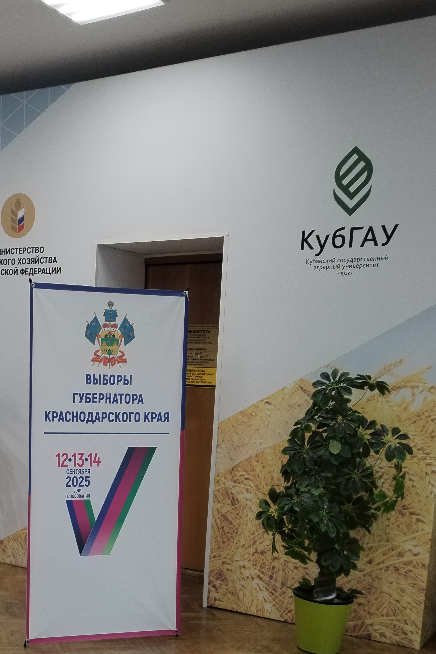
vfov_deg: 40.0
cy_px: 489
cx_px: 42
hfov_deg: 27.1
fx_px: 872
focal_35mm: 48
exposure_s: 1/50
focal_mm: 4.75
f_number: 1.8
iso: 432
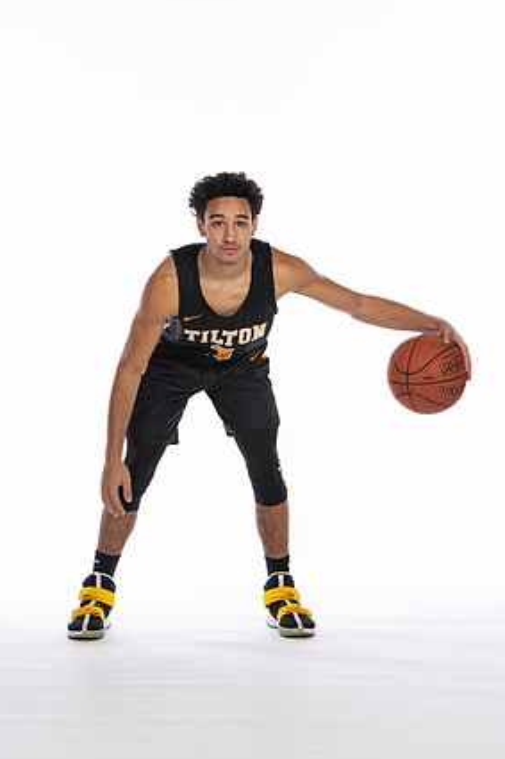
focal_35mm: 151
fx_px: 3180
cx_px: 248
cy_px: 373
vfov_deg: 13.6
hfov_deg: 9.1
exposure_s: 1/100
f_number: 5.6
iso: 100
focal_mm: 95
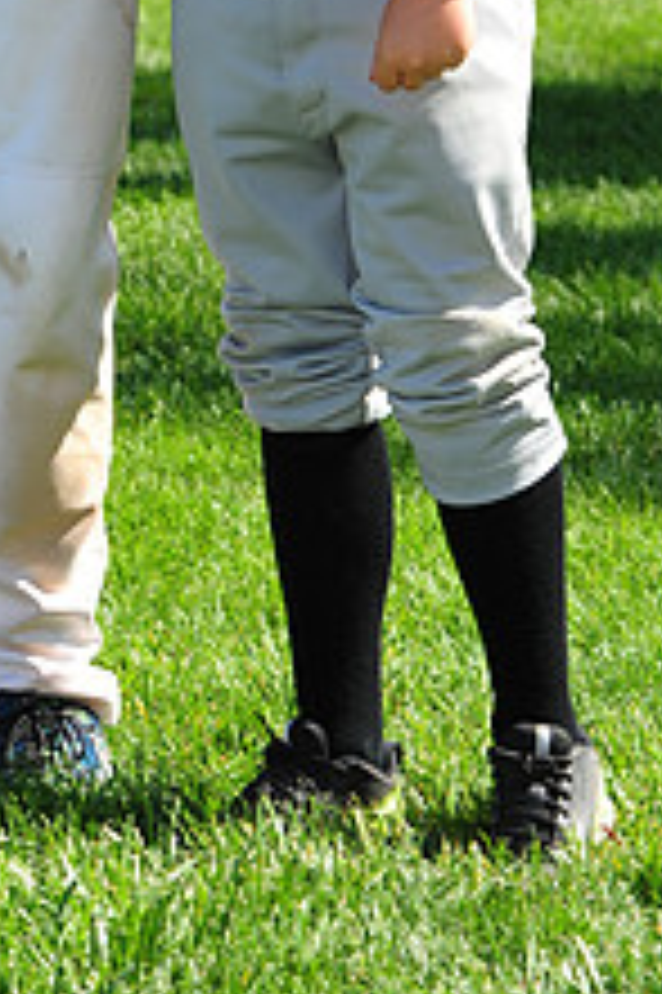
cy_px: -274
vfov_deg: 8.4
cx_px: 14
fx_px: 6658
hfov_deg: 5.7
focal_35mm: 241
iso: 200
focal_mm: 92
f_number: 7.1
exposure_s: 1/320
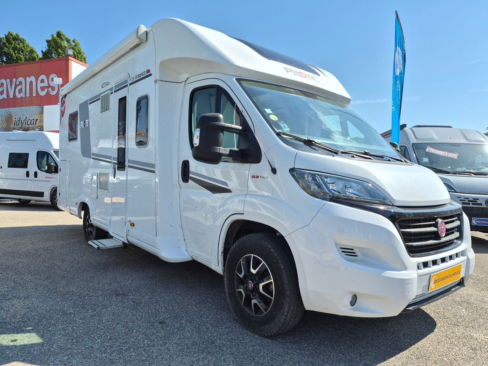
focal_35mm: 23
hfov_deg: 73.9
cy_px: 183
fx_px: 324
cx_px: 244
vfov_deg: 58.9
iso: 80
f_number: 1.8
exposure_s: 1/5808
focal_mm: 5.4
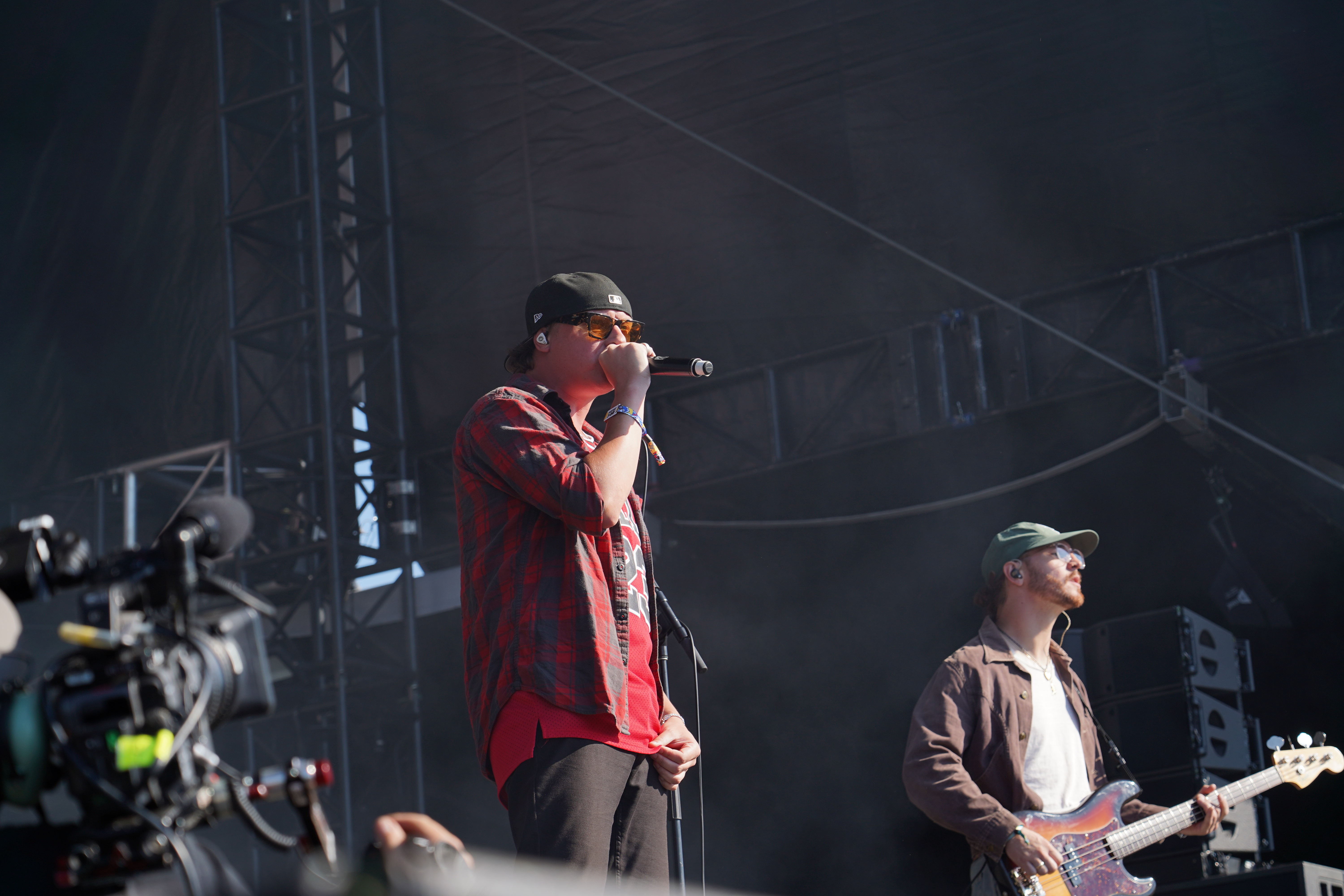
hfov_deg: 19.5
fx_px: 3920
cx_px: 672
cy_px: 448
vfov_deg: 13.0
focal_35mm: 105
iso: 100
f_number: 6.3
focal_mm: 105
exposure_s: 1/320
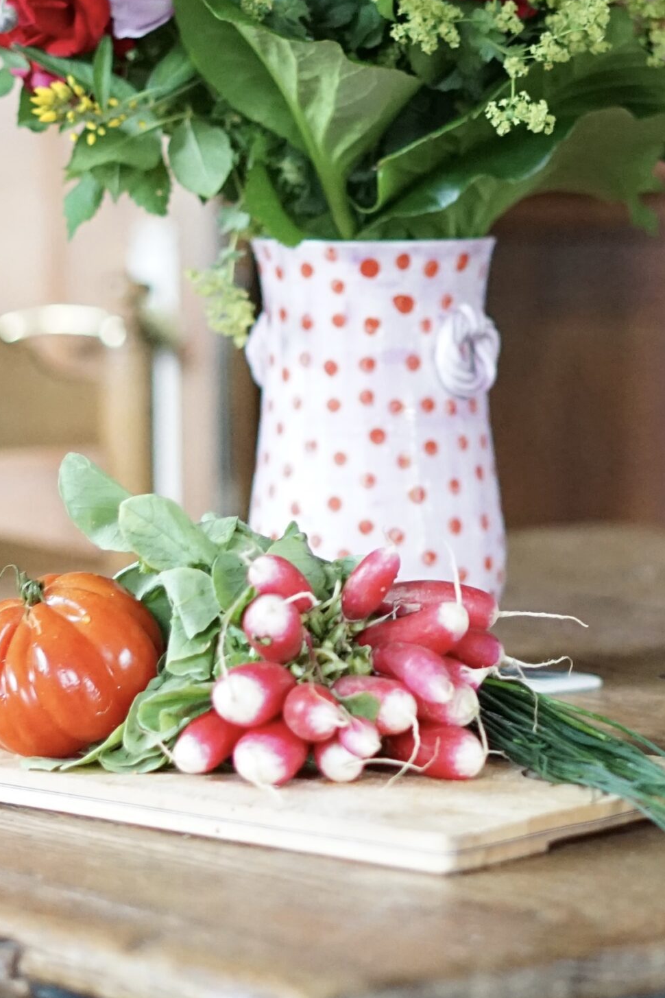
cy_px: 528
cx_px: 132
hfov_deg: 15.4
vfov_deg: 23.1
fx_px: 2438
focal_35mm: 88
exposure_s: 1/60
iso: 5000
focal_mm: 50
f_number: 2
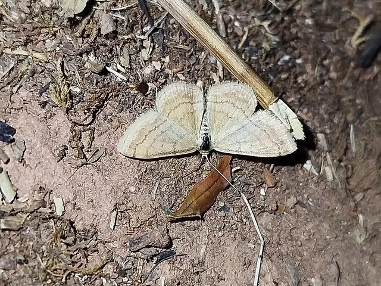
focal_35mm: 74
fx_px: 814
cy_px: 143
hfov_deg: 26.3
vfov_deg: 19.9
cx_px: 190
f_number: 1.7
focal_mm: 5.31
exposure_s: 1/50
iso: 200
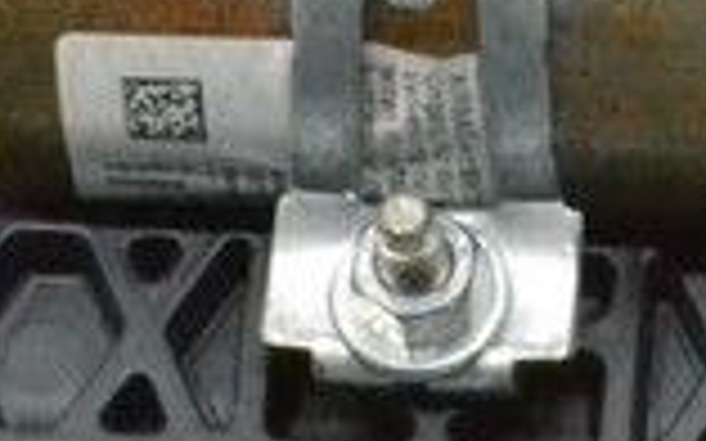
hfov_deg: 6.5
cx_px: 845
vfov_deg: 4.1
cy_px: 209
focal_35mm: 319
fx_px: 6136
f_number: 11
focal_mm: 32
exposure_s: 1/160
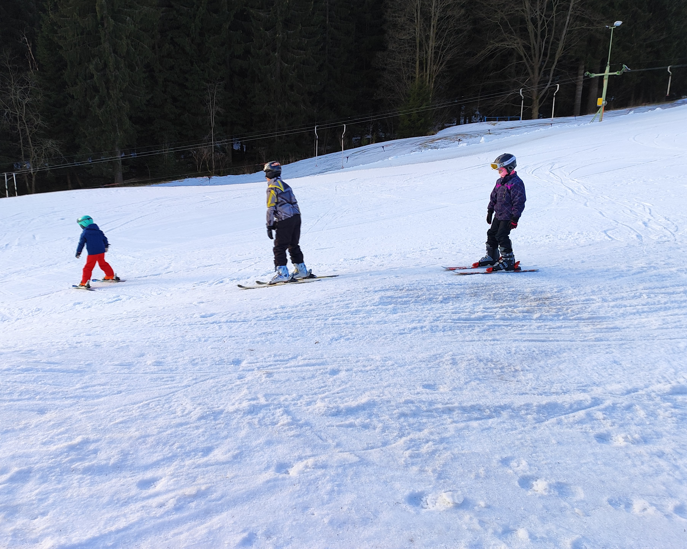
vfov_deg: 54.9
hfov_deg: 66.0
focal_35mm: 26
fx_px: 529
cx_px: 332
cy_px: 264
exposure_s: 1/153
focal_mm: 5.89
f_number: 1.89
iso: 50
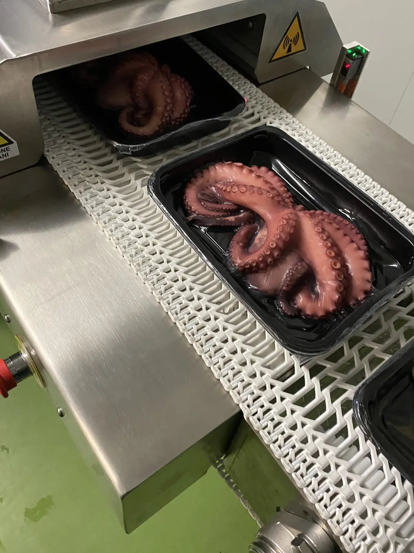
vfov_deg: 59.8
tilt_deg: -49.1
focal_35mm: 30
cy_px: 243
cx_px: 224
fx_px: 478
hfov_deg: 46.8
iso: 500
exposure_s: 1/50
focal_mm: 4.25
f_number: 1.8
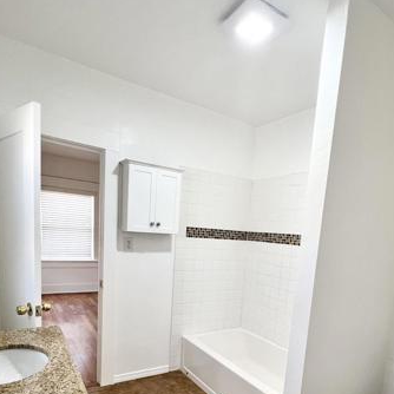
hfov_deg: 69.5
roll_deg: -4.0
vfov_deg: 66.7
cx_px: 214
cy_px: 278
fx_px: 283
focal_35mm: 22
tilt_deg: -8.1
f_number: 1.8
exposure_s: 1/120
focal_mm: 1.57
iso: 160
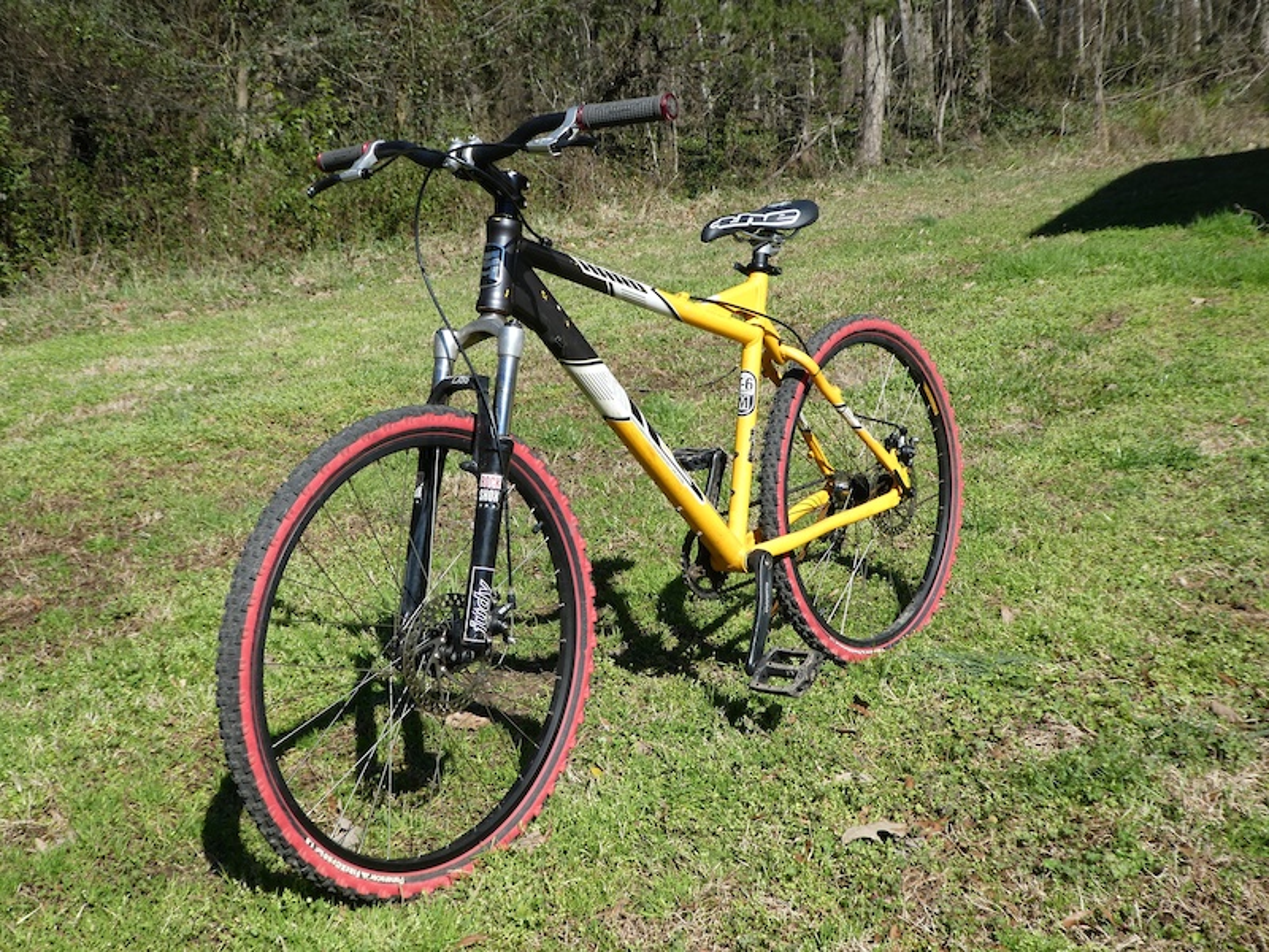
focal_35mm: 40
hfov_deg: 46.8
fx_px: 1466
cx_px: 634
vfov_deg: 36.0
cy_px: 476
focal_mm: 7.2
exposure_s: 1/640
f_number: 3.8
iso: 80
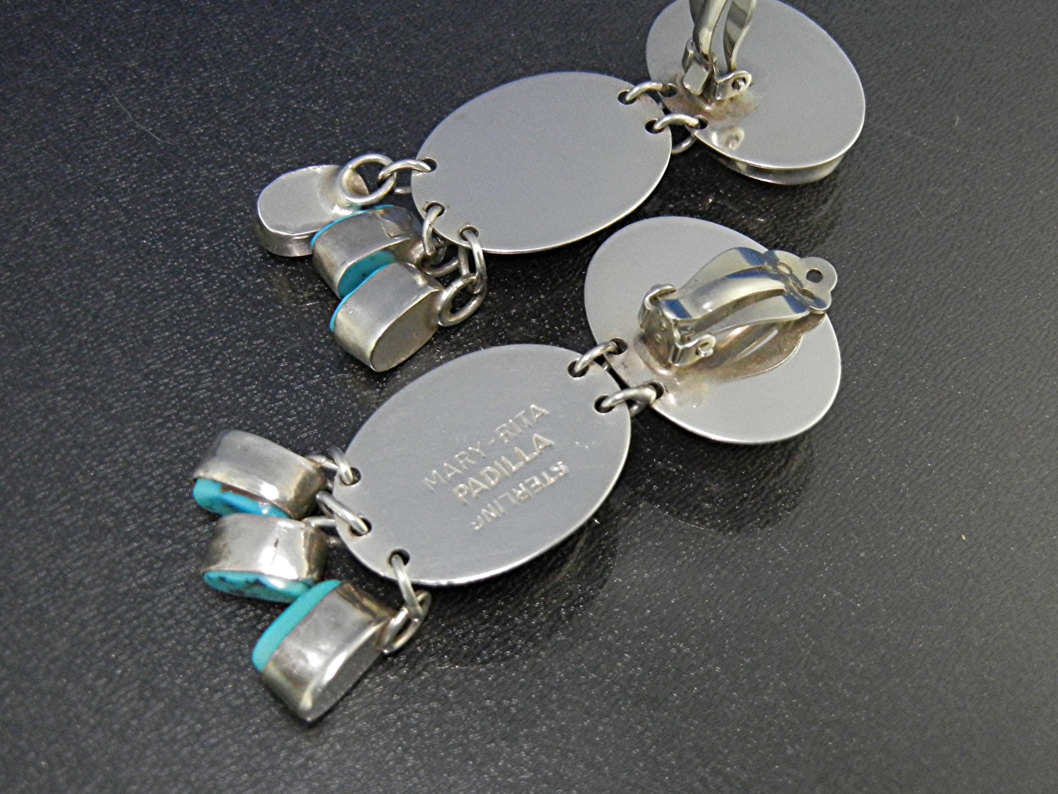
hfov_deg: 37.4
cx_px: 595
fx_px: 1559
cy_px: 344
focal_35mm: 51
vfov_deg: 28.5
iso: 800
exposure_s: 1/30
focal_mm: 8.1
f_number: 7.6
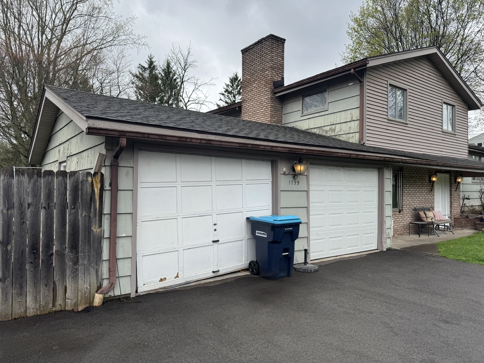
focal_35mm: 24
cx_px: 242
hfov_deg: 71.6
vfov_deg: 56.8
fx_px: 336
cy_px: 182
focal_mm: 6.76
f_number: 1.78
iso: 80
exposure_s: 1/1395
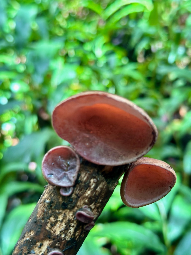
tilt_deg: -38.3
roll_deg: -2.3
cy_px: 128
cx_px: 96
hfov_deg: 30.3
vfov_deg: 39.7
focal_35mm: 48
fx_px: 353
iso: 250
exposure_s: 1/60
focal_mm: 6.86
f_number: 1.78
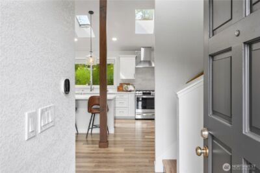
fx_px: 202
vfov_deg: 46.4
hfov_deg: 65.5
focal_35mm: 28
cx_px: 130
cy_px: 86
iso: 320
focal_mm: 28
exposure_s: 1/10
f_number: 9
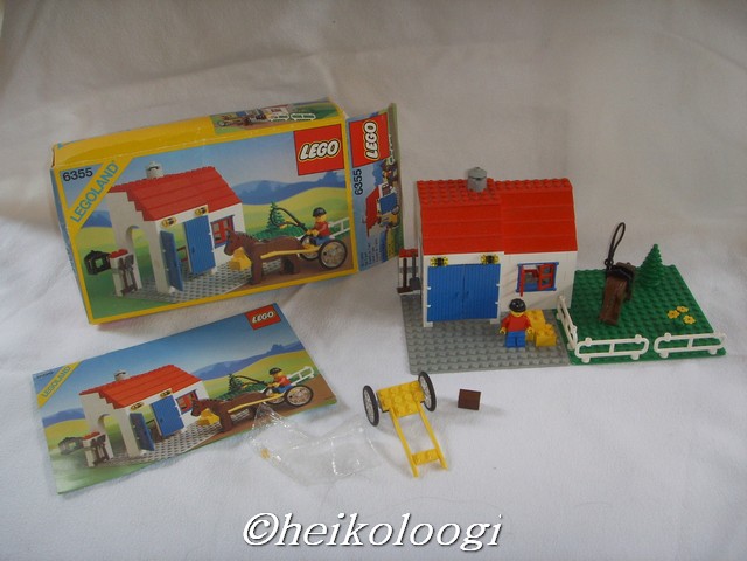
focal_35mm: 39
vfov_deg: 36.8
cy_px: 280
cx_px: 374
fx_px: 842
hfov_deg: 47.9
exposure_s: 1/45
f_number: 3.5
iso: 100
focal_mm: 6.6
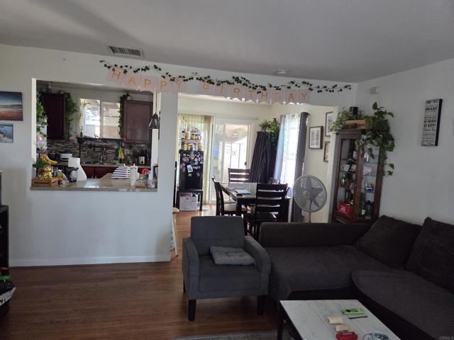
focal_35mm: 23
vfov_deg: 58.9
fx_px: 302
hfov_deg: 73.9
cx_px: 227
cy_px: 170
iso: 500
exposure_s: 1/120
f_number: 1.8
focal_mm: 5.4
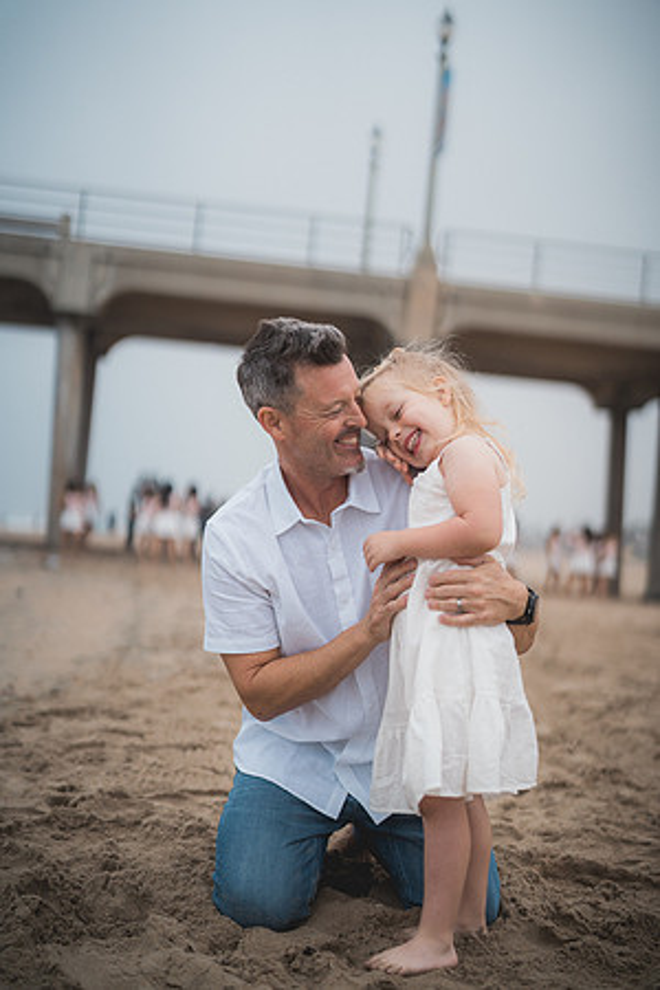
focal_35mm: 50
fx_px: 1375
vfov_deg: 39.6
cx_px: 330
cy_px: 495
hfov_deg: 27.0
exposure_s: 1/4000
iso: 160
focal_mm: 50
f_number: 1.4
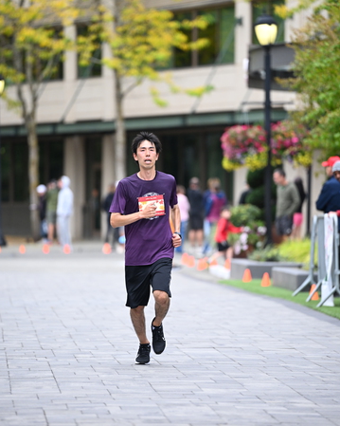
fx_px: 2894
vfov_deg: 8.4
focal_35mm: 230
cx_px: 170
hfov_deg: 6.7
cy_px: 194
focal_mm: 200
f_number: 2.8
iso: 1000
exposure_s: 1/2000
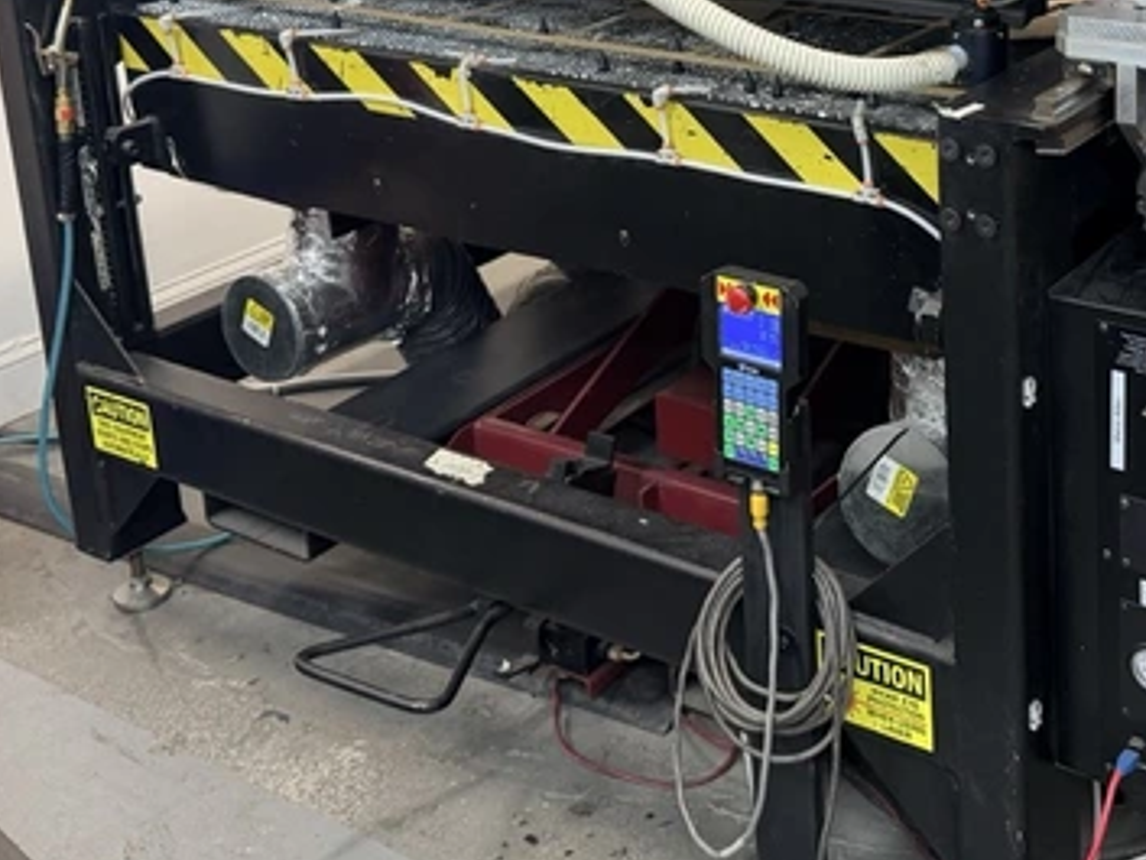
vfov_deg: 27.2
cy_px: 34
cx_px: 870
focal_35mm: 51
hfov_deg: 36.5
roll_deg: +2.9
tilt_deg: -15.3
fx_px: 1689
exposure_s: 1/60
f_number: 1.78
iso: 160
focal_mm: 6.76
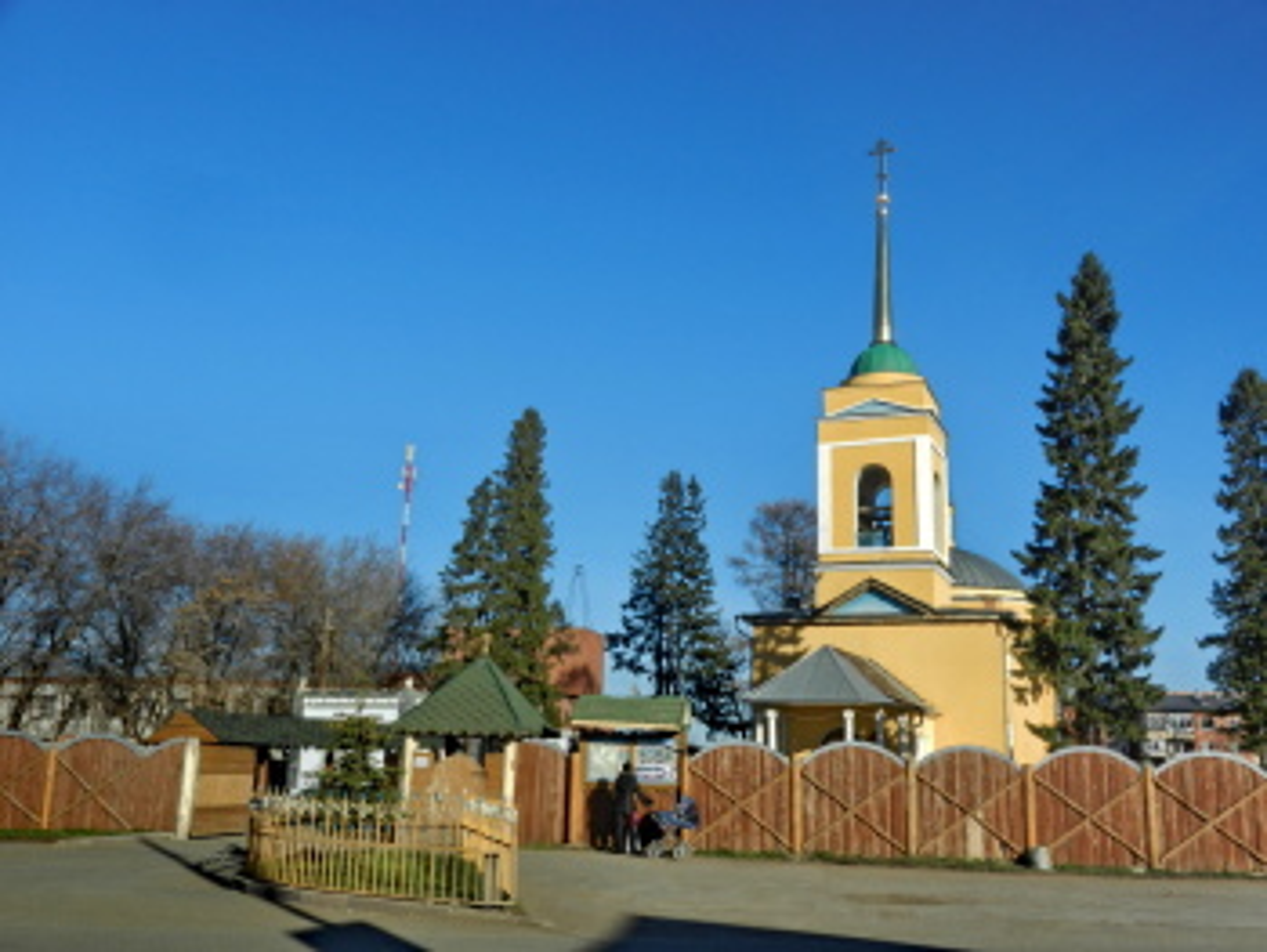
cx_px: 634
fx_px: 1209
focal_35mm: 33
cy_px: 476
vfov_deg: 43.0
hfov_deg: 55.3
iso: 160
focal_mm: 5.9
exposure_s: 1/1600
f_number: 3.8
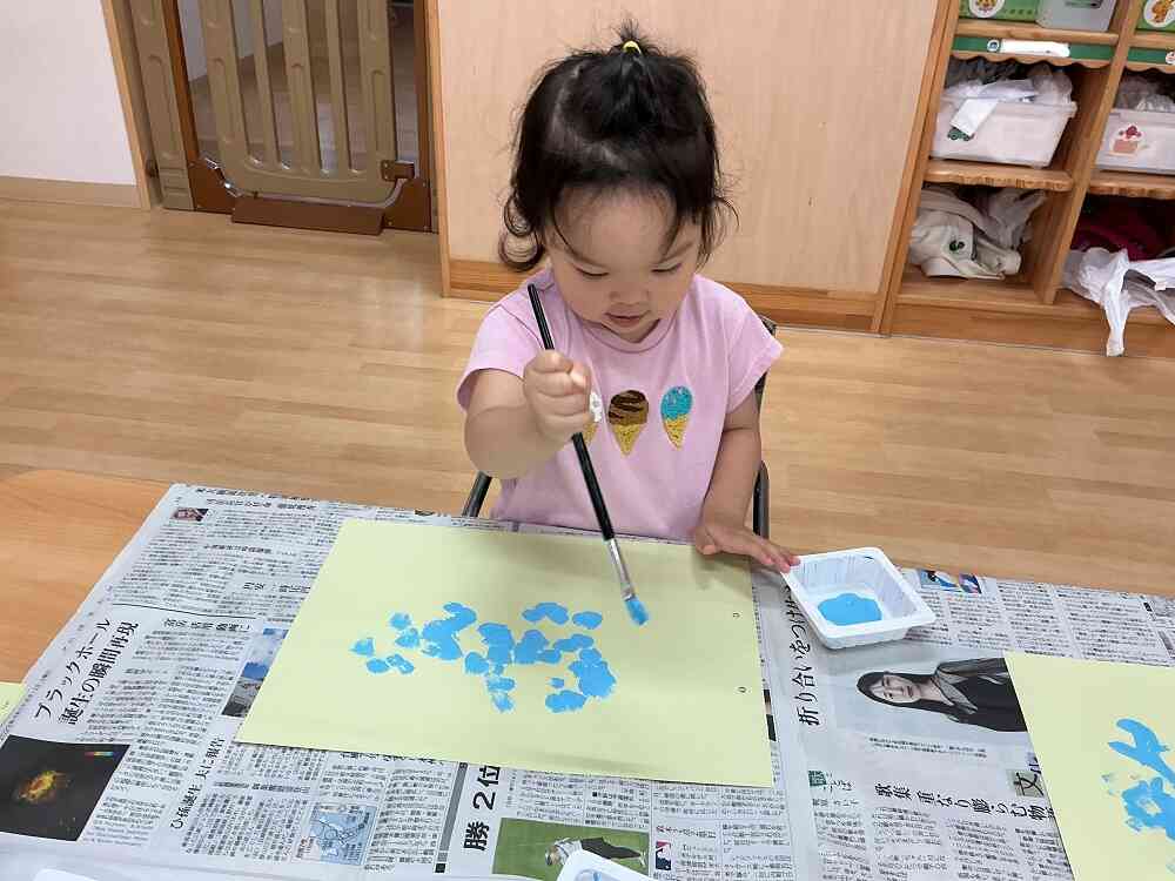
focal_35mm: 29
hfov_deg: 61.7
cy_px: 440
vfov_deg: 48.2
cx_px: 588
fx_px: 984
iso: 64
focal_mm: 3
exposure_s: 1/120
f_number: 1.8
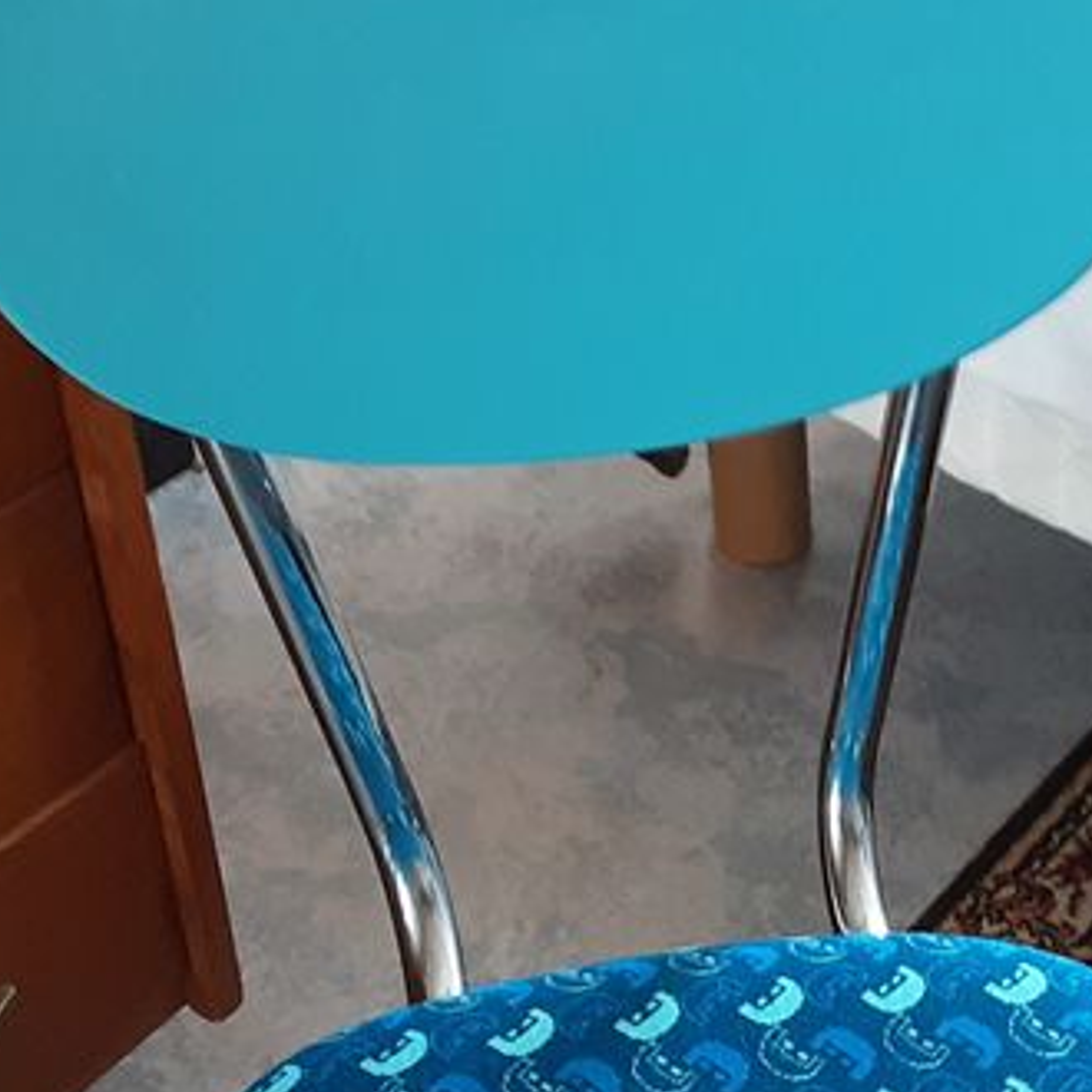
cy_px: 837
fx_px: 2677
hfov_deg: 22.8
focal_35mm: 75
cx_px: 860
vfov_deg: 22.8
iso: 160
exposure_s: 1/25
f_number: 1.9
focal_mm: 2.9
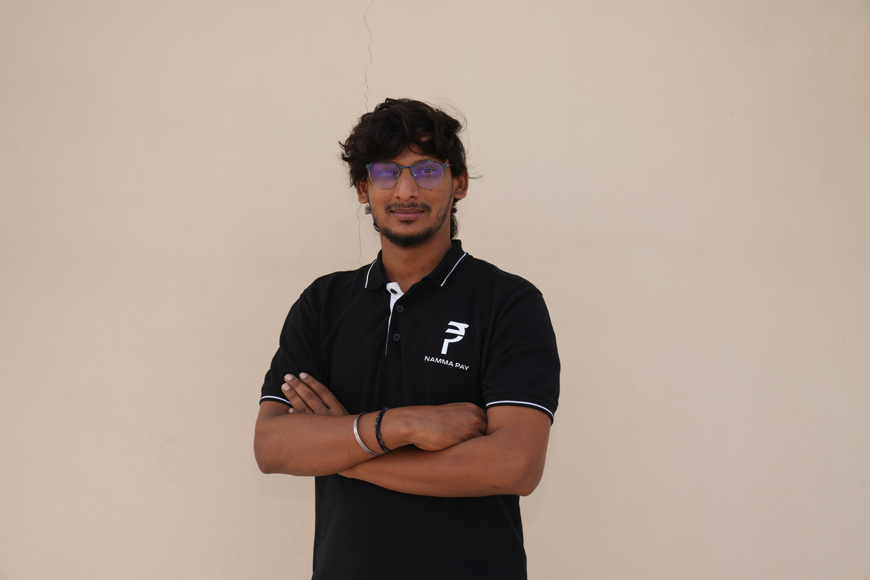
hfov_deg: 42.7
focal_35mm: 46
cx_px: 435
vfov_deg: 29.3
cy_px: 290
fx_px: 1112
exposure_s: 1/200
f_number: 4.5
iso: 50
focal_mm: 46
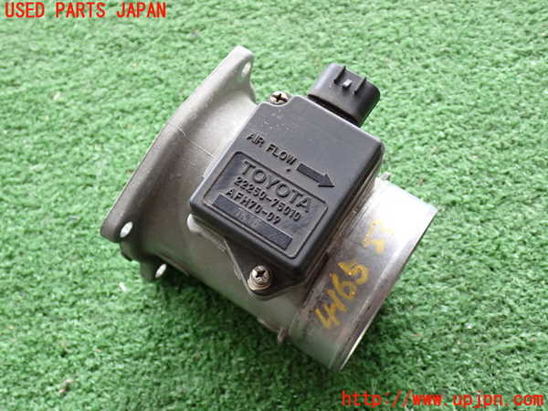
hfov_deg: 42.9
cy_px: 206
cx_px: 274
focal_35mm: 44
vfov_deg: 32.9
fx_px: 697
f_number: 2.9
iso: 500
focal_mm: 7.84
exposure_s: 1/40
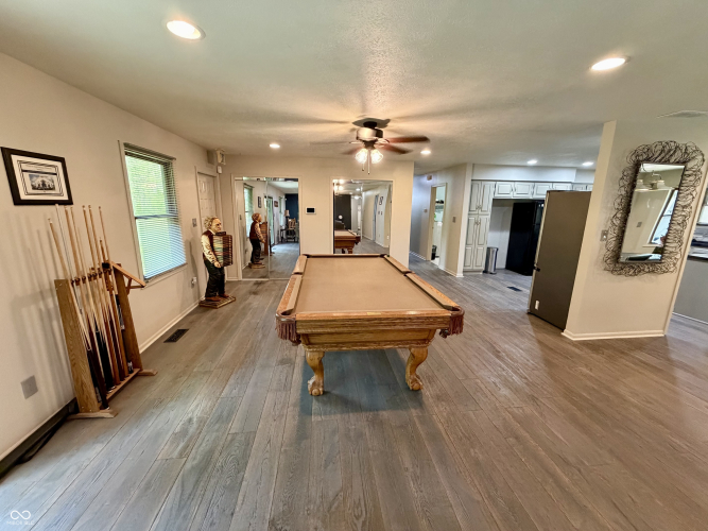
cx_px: 354
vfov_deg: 85.7
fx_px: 286
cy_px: 266
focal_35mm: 14
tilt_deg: -12.0
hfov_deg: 102.1
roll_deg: -0.5
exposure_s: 1/60
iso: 640
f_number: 2.2
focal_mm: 2.22
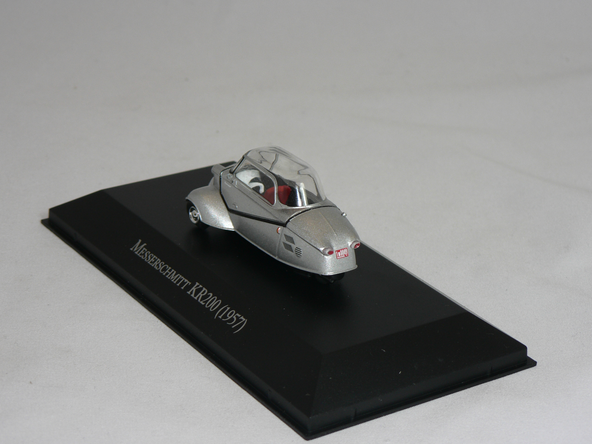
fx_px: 1779
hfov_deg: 18.9
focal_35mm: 104
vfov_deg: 14.2
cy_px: 222
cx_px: 296
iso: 80
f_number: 3.2
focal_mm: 17.3
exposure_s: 1/60
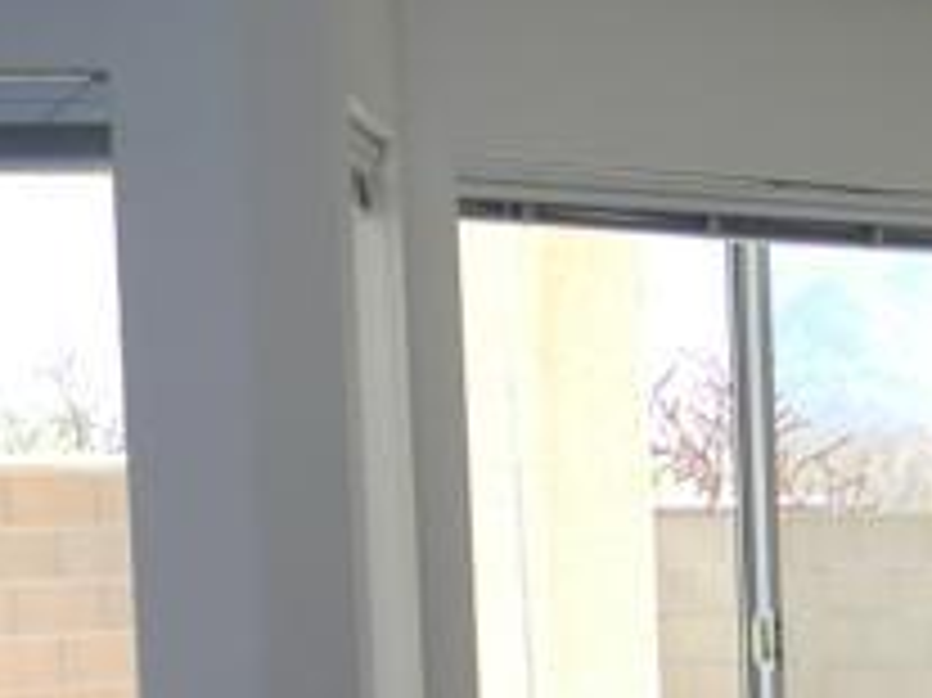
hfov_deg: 15.0
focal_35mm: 127
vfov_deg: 11.3
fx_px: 3417
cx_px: 1135
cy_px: 959
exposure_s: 1/52.8
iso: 80
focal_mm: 7.3
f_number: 3.8
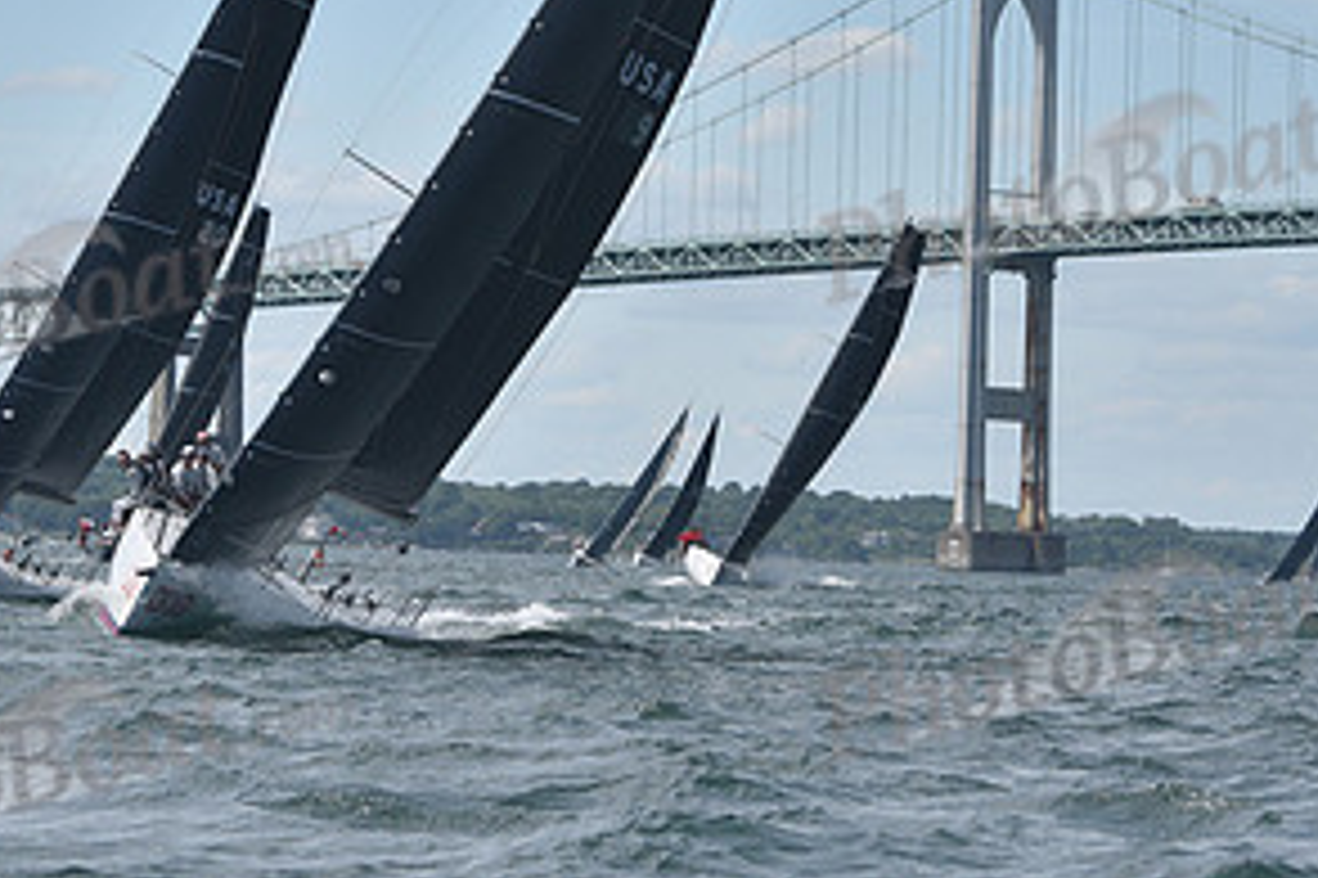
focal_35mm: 198
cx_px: 589
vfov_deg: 6.9
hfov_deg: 10.4
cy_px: 16
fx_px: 7245
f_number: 8
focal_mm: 100
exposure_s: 1/800
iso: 320
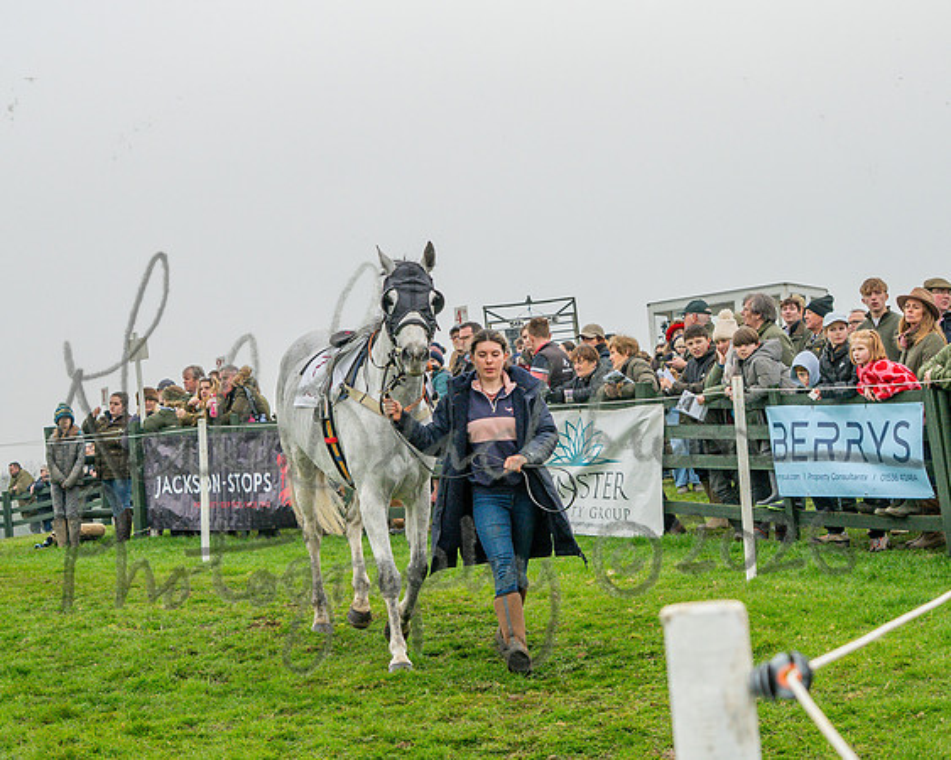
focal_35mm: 87
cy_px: 293
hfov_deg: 22.1
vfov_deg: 17.7
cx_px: 423
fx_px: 2437
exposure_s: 1/400
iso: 400
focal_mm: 37
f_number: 5
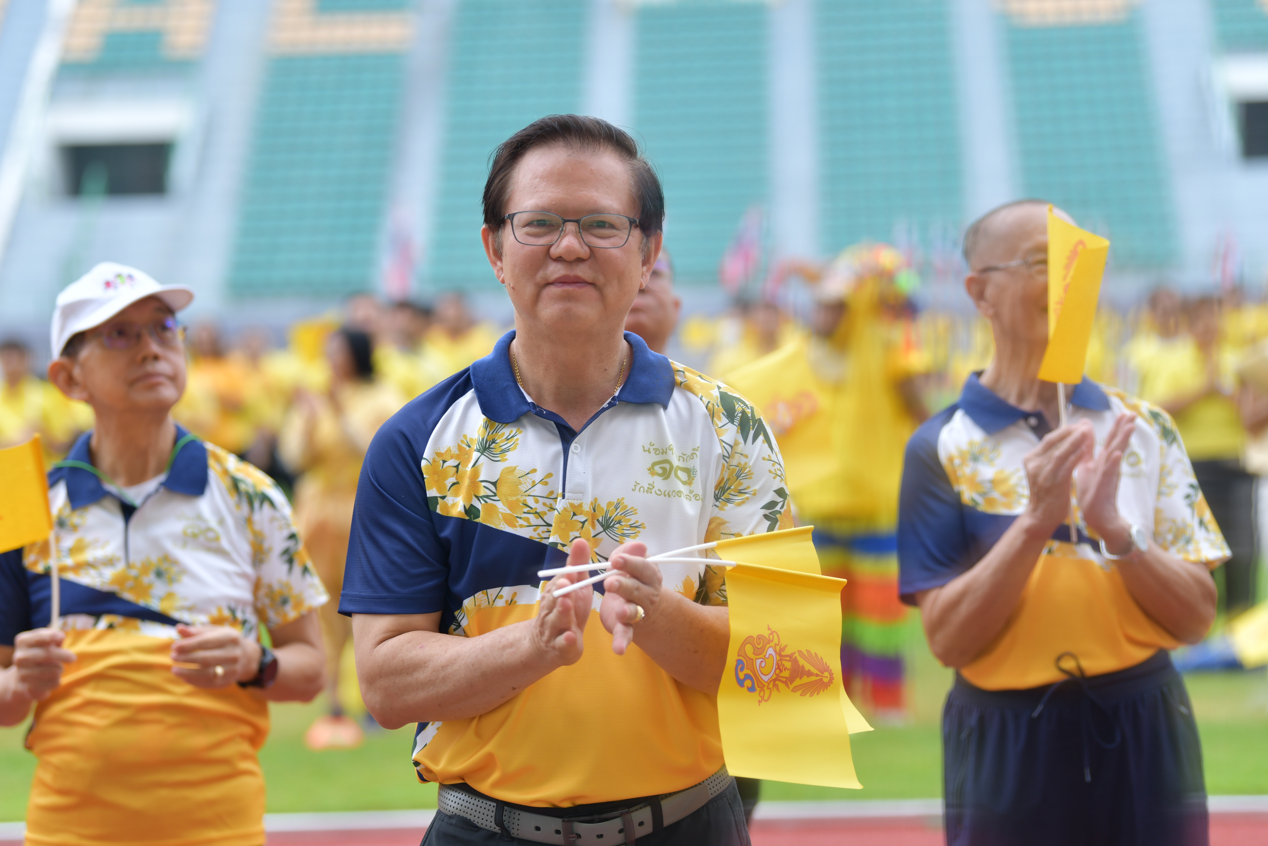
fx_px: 3980
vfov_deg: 12.1
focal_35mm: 113
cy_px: 434
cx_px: 626
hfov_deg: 18.1
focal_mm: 102
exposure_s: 1/320
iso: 200
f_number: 2.8
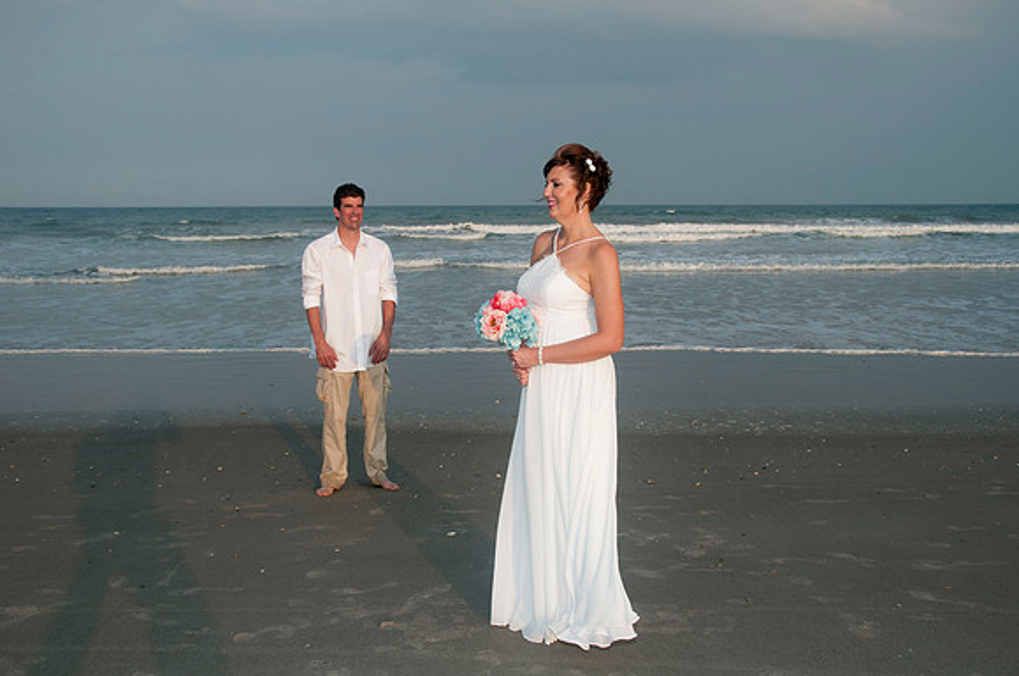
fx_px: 1018
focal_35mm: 36
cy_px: 338
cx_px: 510
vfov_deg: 36.8
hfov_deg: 53.2
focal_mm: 24
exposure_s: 1/250
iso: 100
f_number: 7.1
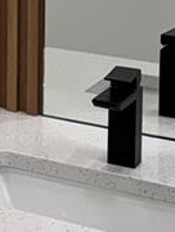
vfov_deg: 11.4
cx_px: -383
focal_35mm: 159
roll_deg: -0.3
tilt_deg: -0.8
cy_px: -203
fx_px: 1070
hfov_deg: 7.8
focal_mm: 6.76
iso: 64
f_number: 1.78
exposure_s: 1/173
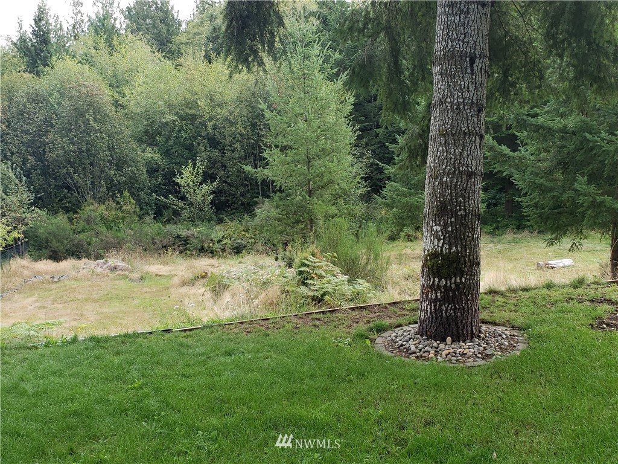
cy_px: 232
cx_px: 309
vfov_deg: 53.1
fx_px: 464
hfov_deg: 67.3
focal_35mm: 26
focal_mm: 4.3
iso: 50
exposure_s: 1/165
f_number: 2.4
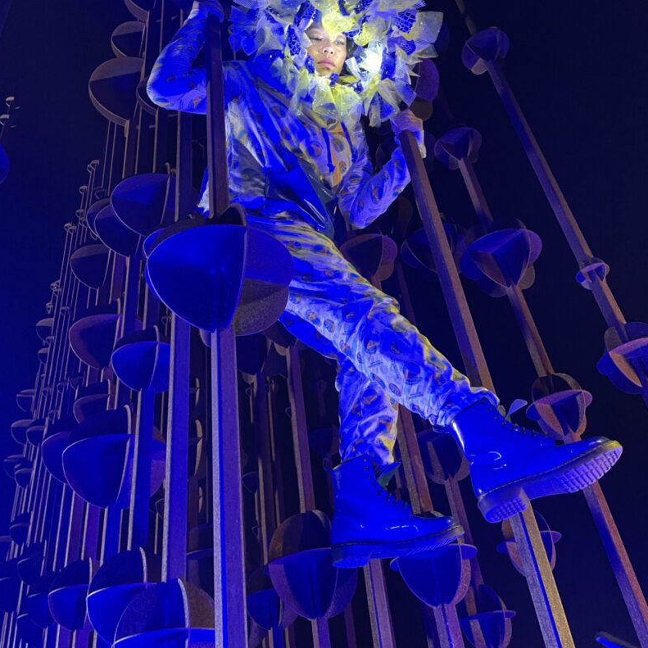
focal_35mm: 31
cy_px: 260
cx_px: 324
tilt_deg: +38.4
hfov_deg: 52.5
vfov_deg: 52.2
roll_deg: +8.5
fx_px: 657
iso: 640
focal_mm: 4.2
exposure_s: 1/31
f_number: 1.6
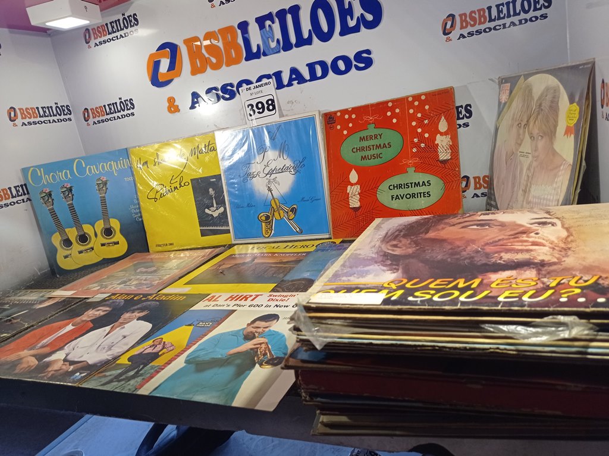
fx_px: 492
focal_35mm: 28
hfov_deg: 63.5
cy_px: 228
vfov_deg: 49.7
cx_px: 304
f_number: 1.79
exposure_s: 1/120
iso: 125
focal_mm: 4.7
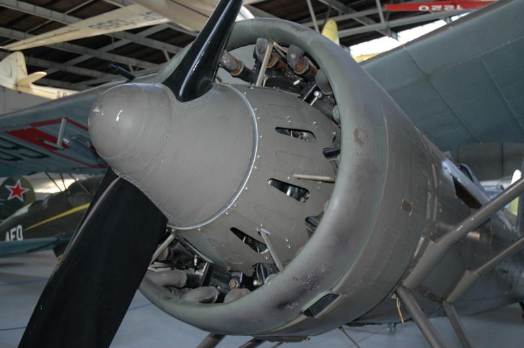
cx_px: 262
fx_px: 589
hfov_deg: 48.0
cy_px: 174
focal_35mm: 40
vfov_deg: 32.9
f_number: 3.8
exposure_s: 1/60
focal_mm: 27
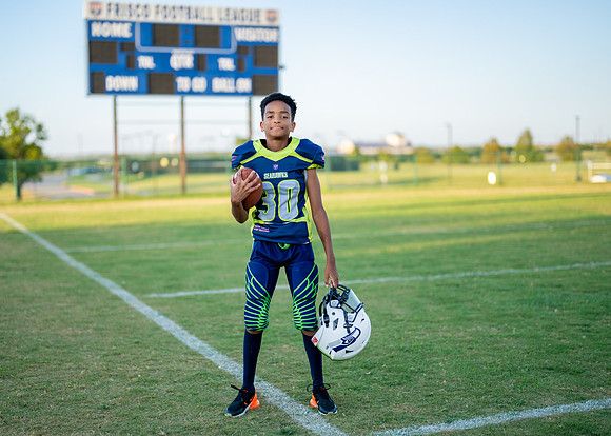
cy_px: 231
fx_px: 1002
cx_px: 281
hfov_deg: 33.9
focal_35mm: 58
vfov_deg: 24.5
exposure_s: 1/2500
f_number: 1.2
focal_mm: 50
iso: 160
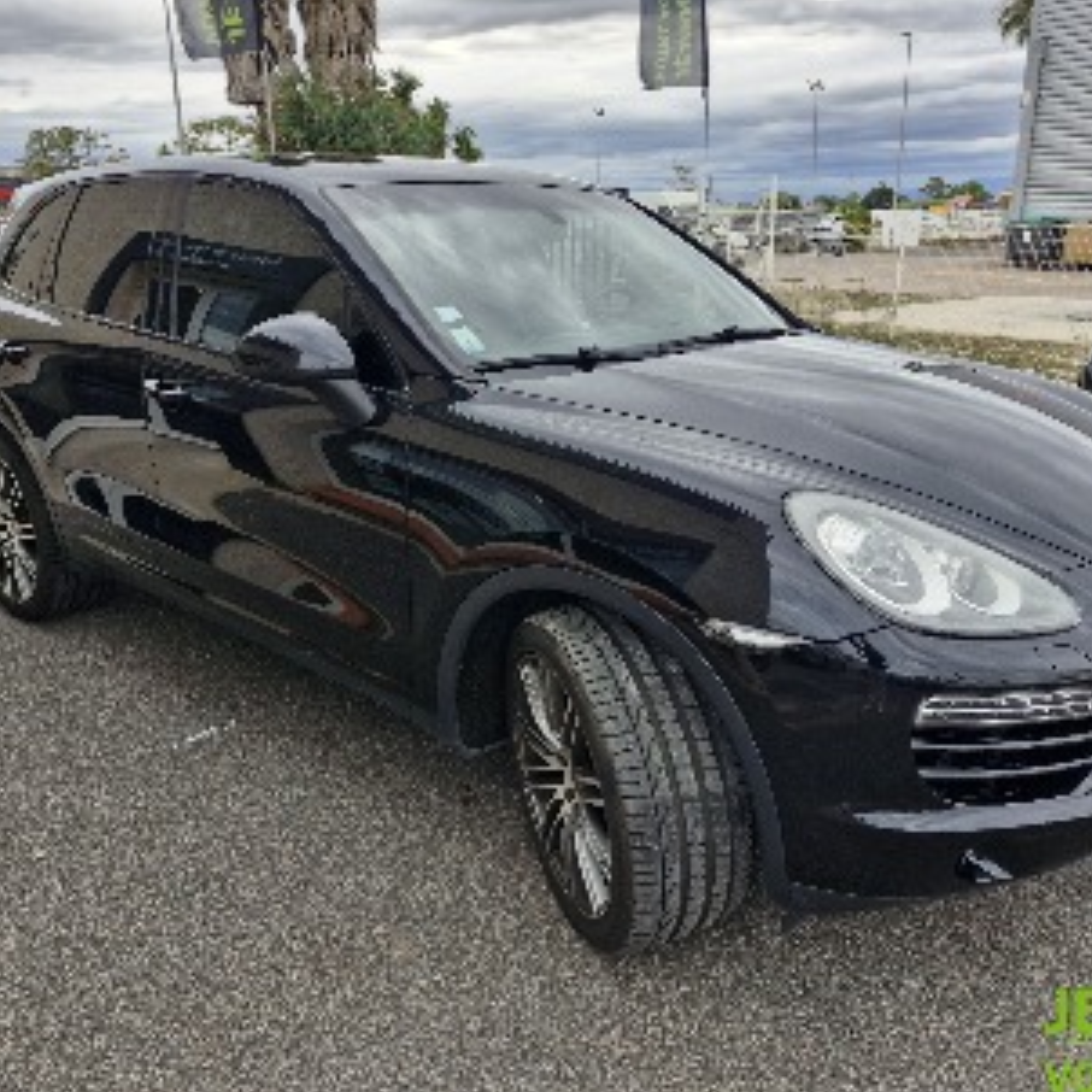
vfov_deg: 57.3
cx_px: 571
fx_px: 999
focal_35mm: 28
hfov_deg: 57.3
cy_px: 560
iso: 50
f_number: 1.8
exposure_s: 1/356
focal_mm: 5.54
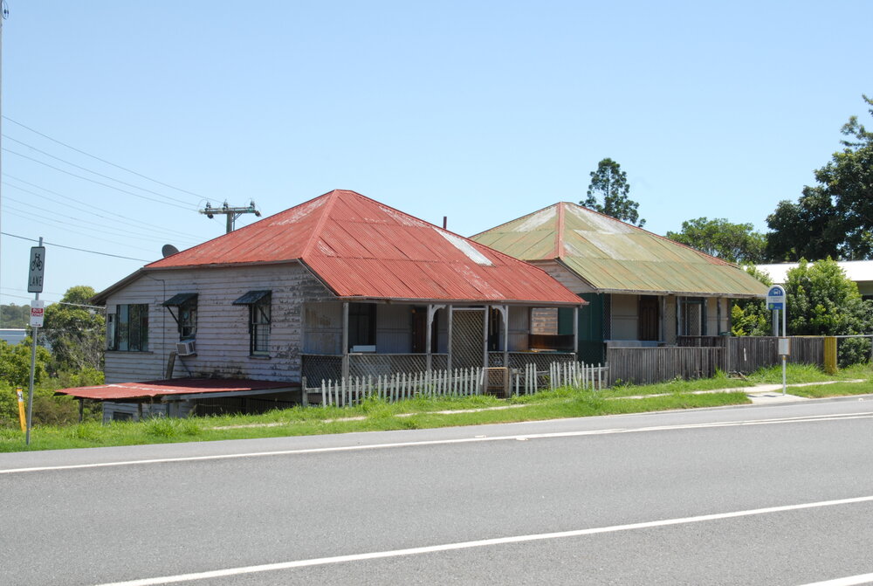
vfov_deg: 23.9
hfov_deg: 35.0
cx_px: 436
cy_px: 293
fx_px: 1385
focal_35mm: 57
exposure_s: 1/60
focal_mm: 38
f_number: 16
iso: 200
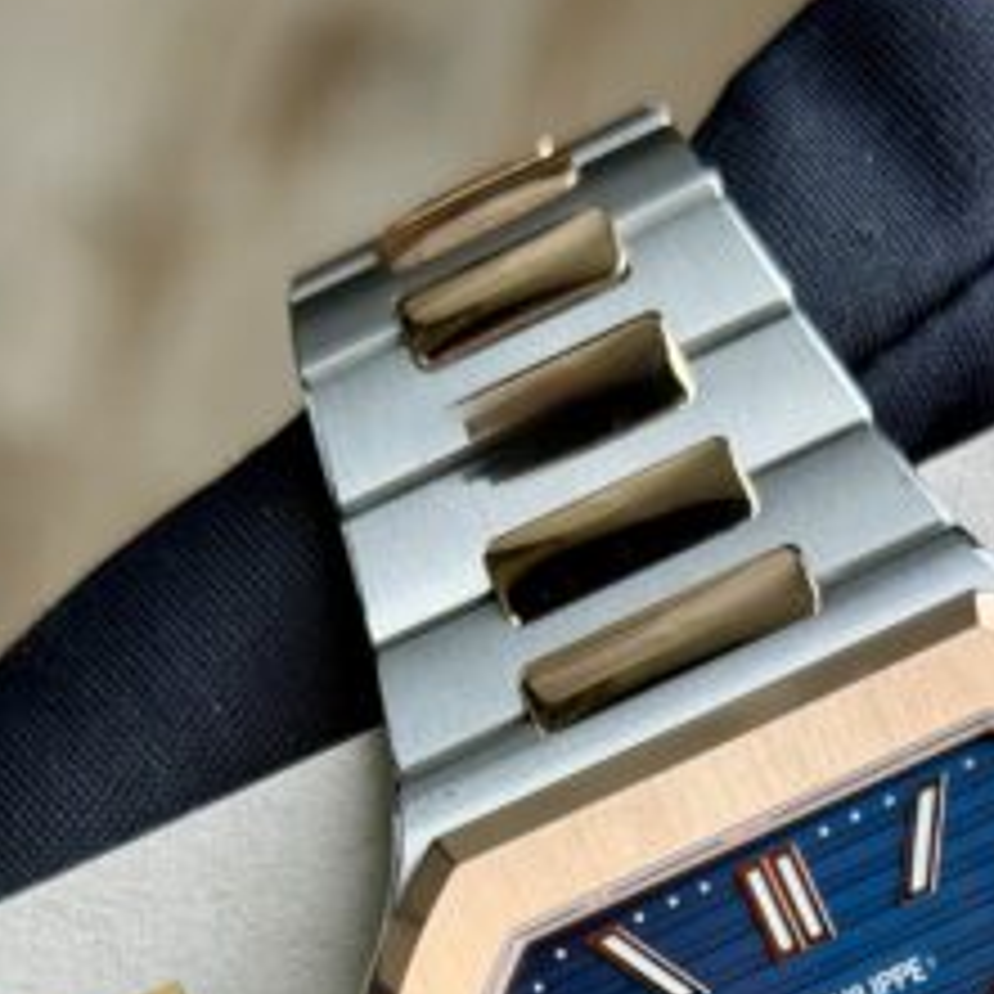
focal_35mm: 128
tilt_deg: -81.8
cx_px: 688
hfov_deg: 13.6
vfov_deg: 13.0
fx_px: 4158
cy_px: 1401
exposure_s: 1/309
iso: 64
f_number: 1.78
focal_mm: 6.76
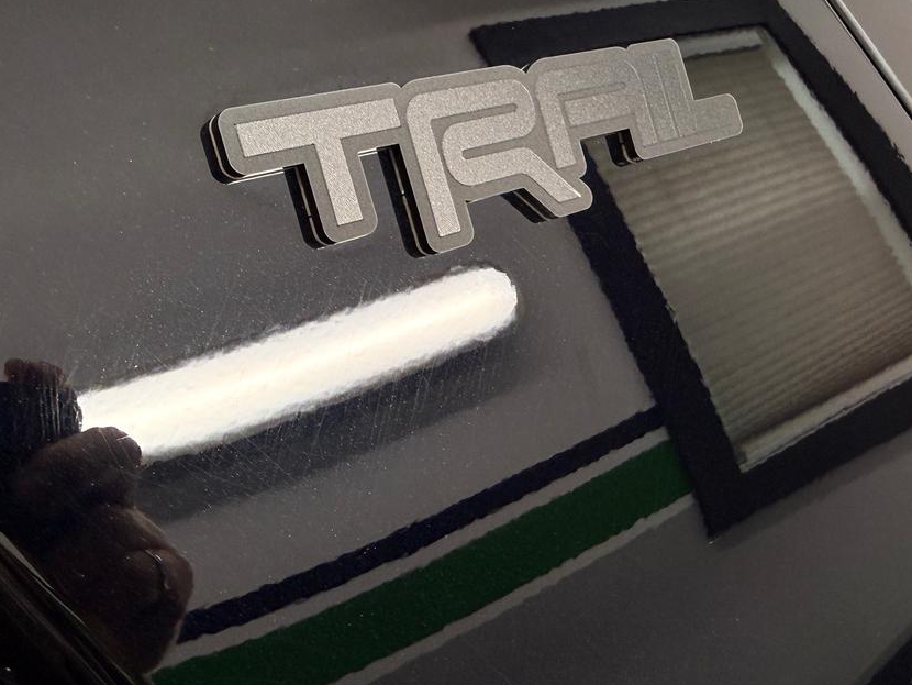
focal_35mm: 37
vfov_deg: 38.3
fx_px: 975
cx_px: 538
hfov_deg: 49.9
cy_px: 232
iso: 160
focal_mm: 2.22
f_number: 2.2
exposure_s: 1/120
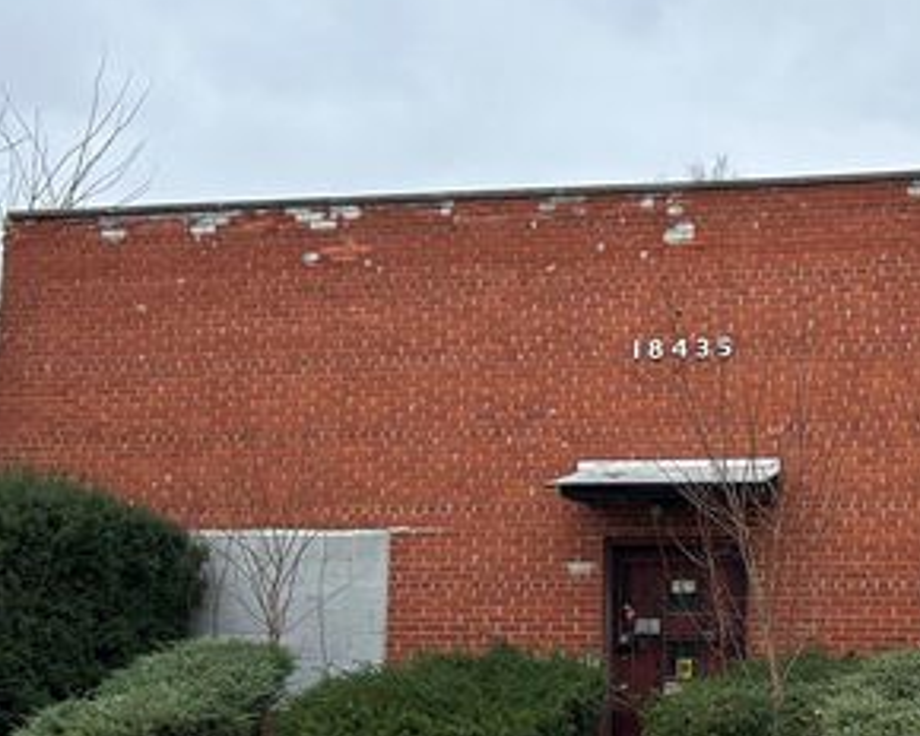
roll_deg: -0.2
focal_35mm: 56
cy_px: 457
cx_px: 809
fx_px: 1525
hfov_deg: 32.1
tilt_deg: +5.3
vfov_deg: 27.1
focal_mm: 5.7
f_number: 1.5
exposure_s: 1/1224
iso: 50
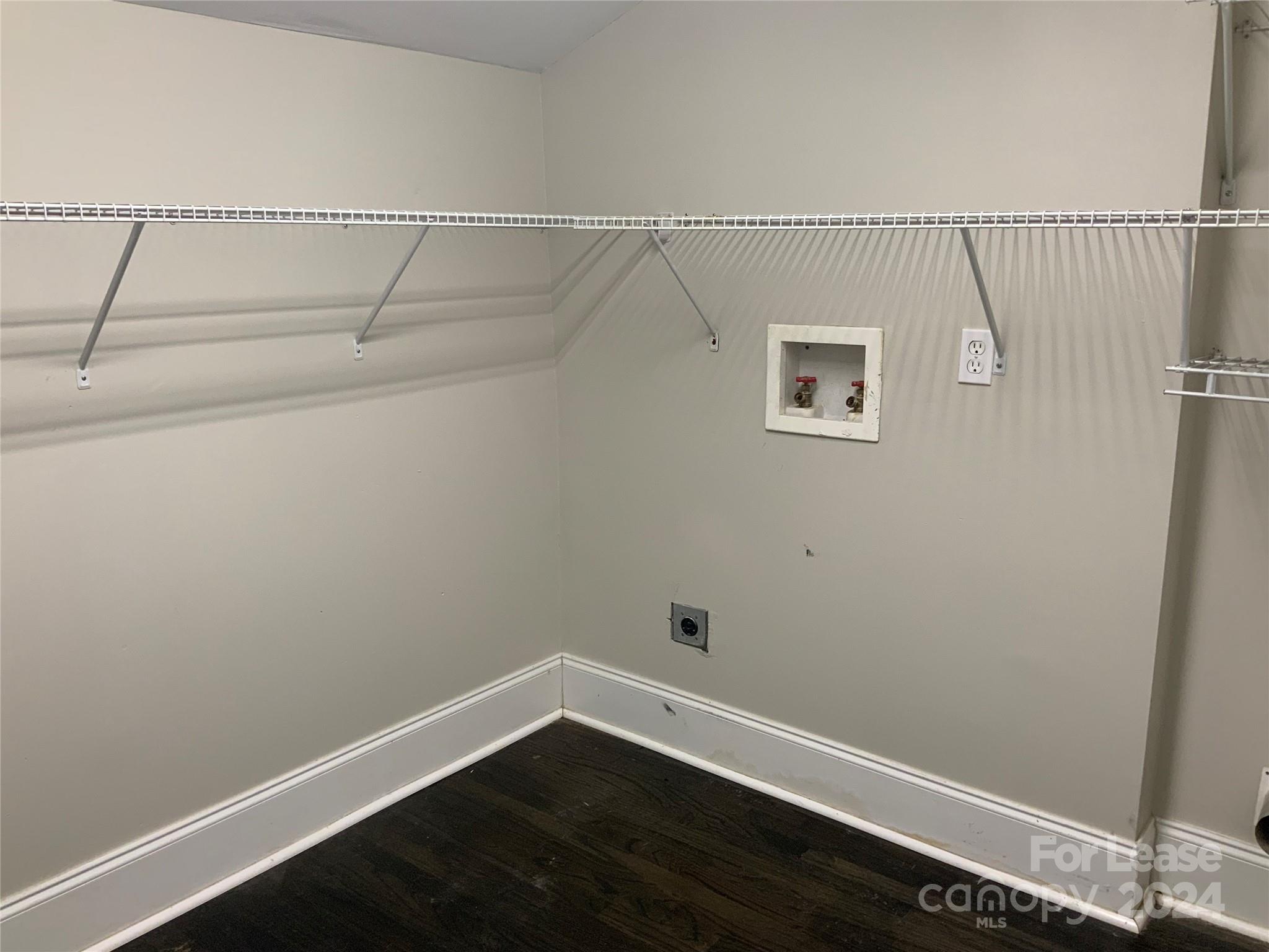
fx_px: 1063
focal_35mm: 29
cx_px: 634
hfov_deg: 61.7
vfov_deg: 48.2
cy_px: 476
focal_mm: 3
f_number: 1.8
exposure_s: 1/60
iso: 64
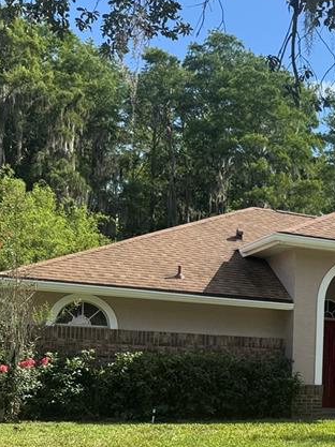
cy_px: 379
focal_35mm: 59
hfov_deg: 22.4
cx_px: 425
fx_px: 762
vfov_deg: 31.6
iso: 80
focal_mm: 6.76
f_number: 1.78
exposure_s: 1/2415
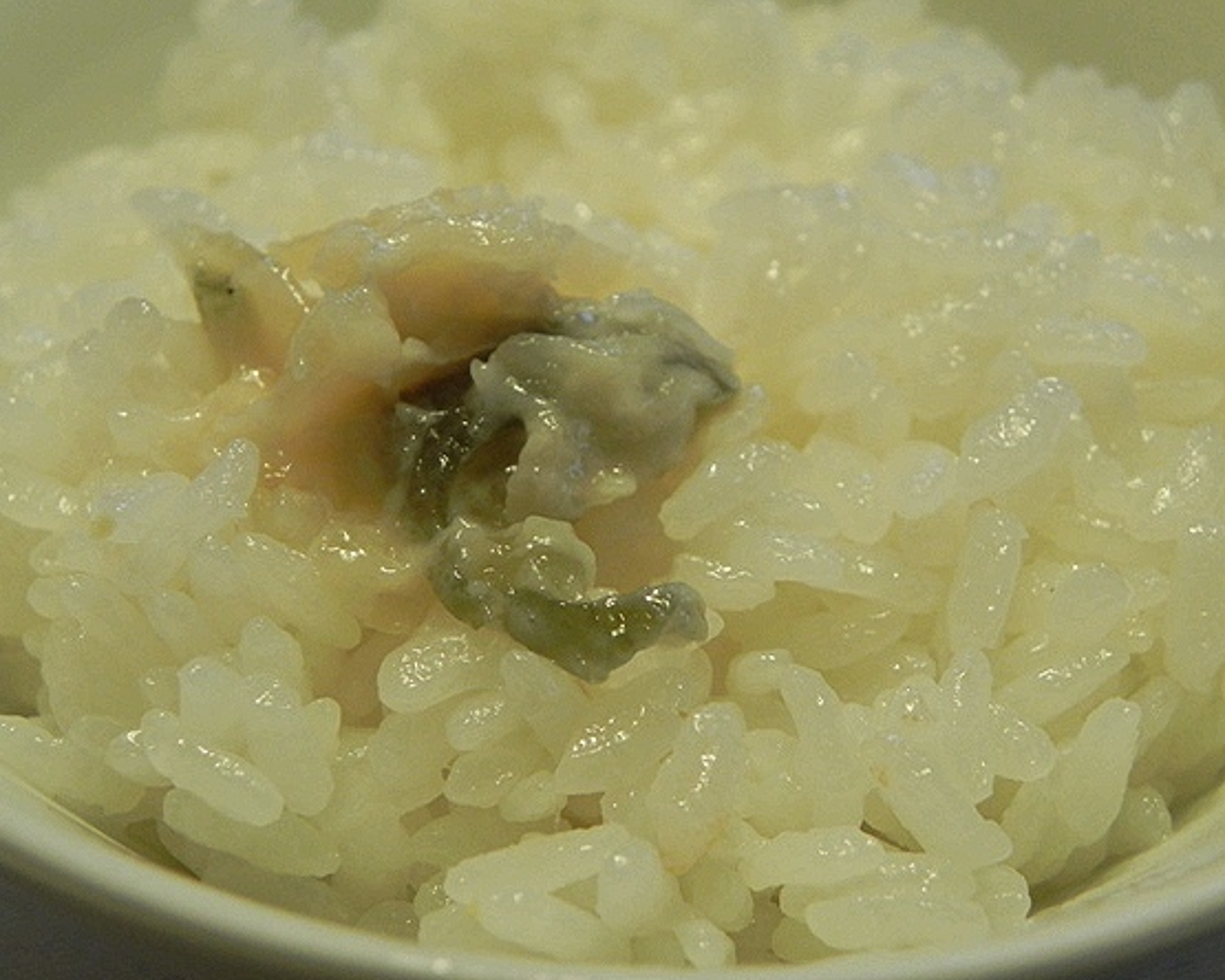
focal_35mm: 55
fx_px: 1994
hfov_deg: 34.1
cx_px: 594
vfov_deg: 27.6
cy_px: 496
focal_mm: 9.2
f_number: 3.5
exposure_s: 1/30
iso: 225
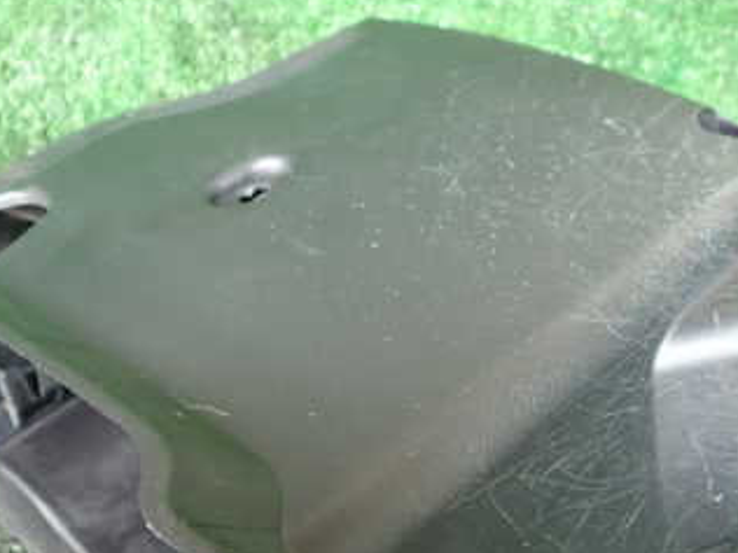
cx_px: 374
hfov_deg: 33.8
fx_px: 1215
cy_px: 380
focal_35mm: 57
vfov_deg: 25.5
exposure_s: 1/30
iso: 400
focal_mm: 5.4
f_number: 2.3
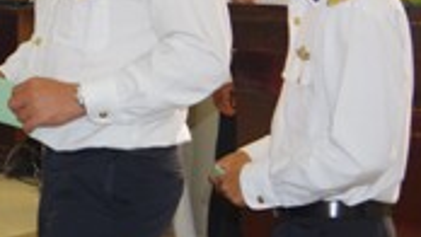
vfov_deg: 11.6
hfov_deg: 17.2
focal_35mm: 104
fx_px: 1161
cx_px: -310
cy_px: 40
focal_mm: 18
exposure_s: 1/100
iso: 800
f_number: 4
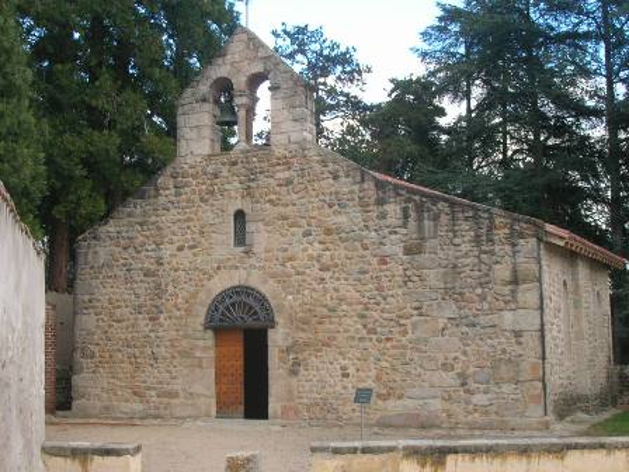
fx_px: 836
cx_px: 314
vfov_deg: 31.5
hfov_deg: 41.2
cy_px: 236
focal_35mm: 46
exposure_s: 1/33
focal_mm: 7.7
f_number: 5.4
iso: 50
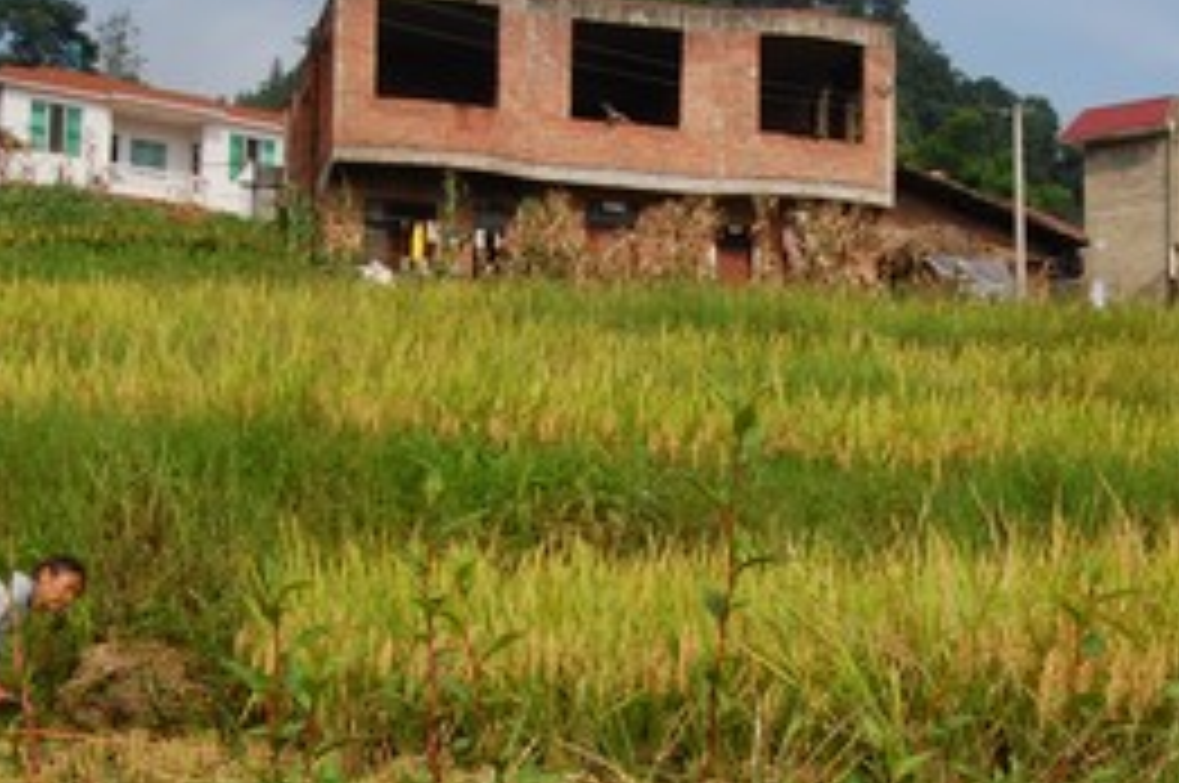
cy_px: 495
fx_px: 2061
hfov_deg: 31.6
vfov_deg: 21.5
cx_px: 806
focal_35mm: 63
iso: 200
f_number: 18
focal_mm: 22
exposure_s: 1/80
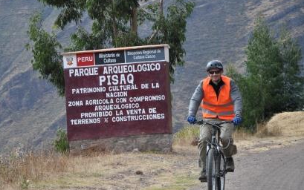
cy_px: 89
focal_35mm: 117
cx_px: 140
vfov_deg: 11.2
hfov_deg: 17.8
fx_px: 970
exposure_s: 1/500
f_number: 5.3
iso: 200
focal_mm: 70
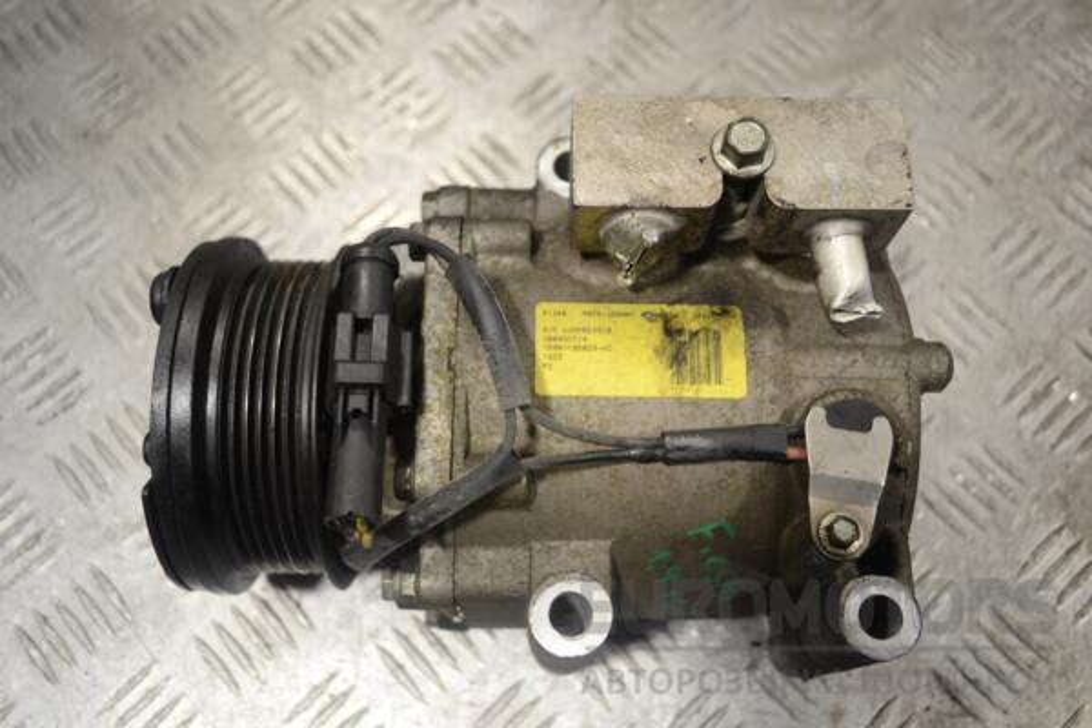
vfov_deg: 36.9
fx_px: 1092
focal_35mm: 36
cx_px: 546
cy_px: 364
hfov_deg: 53.1
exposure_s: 1/30
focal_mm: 24
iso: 100
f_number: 4
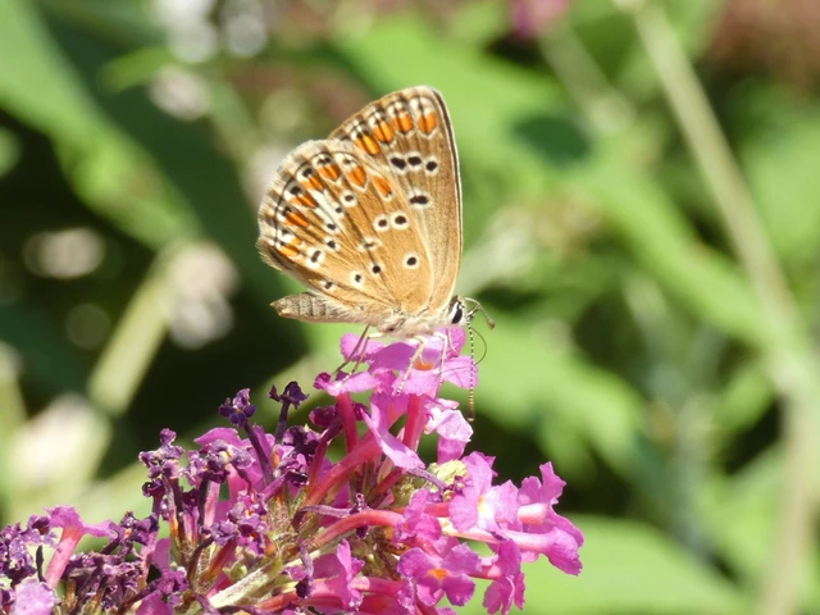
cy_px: 308
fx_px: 2653
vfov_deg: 13.2
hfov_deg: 17.6
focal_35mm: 112
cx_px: 410
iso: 100
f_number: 5
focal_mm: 20.1
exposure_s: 1/80
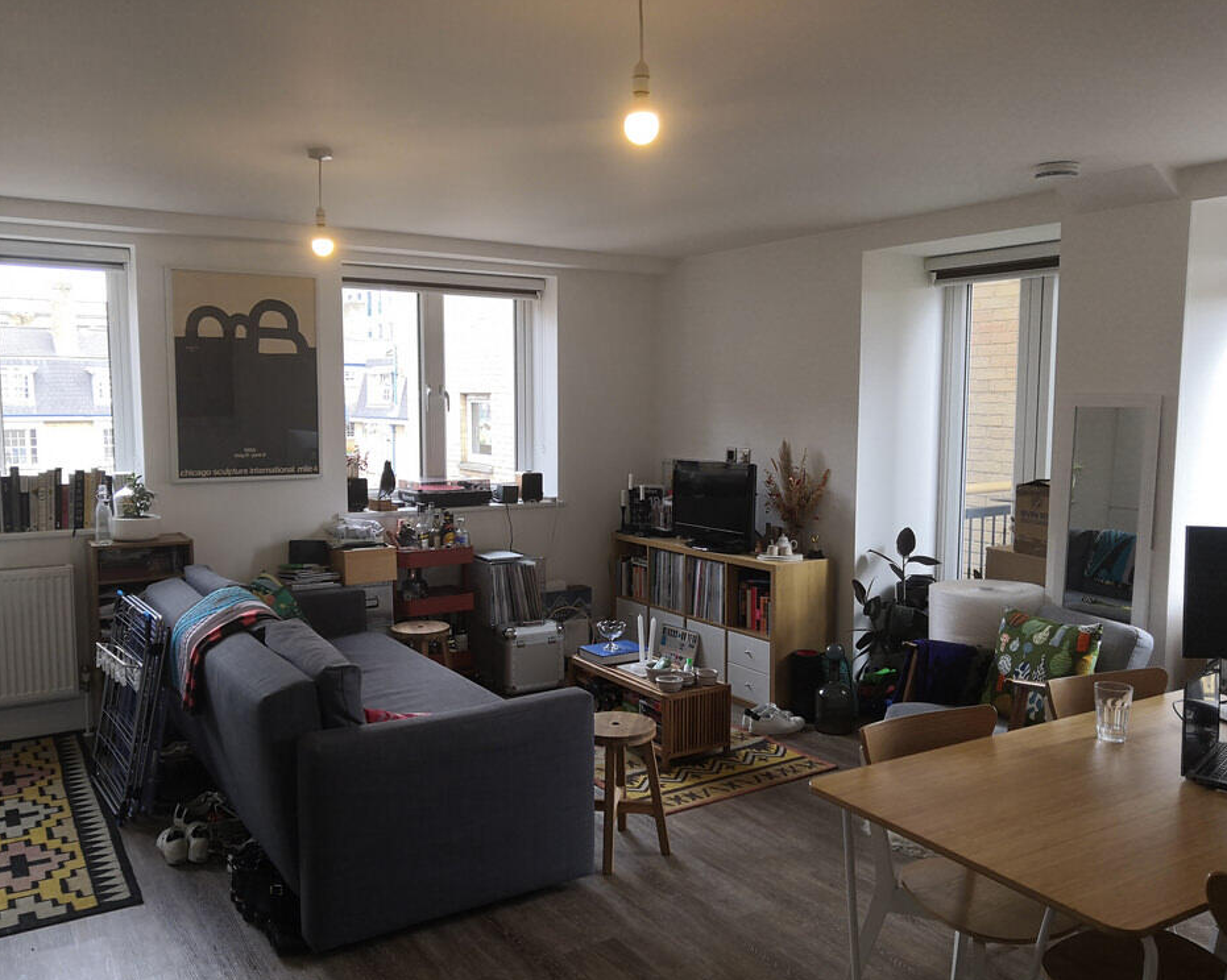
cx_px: 597
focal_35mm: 29
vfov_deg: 49.9
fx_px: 1053
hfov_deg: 60.5
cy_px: 501
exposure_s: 1/90
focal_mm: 3.95
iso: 100
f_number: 1.8
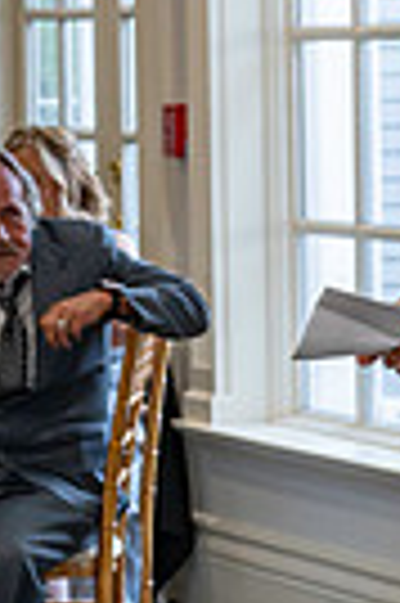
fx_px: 4194
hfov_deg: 5.4
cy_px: 288
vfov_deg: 8.2
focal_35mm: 251
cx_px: 667
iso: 1000
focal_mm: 75
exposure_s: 1/80
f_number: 5.6
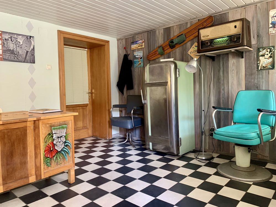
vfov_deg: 53.1
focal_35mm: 26
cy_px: 104
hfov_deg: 67.3
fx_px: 207
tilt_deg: -1.5
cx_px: 138
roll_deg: +1.5
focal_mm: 4.25
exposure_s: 1/60
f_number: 1.8
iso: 200
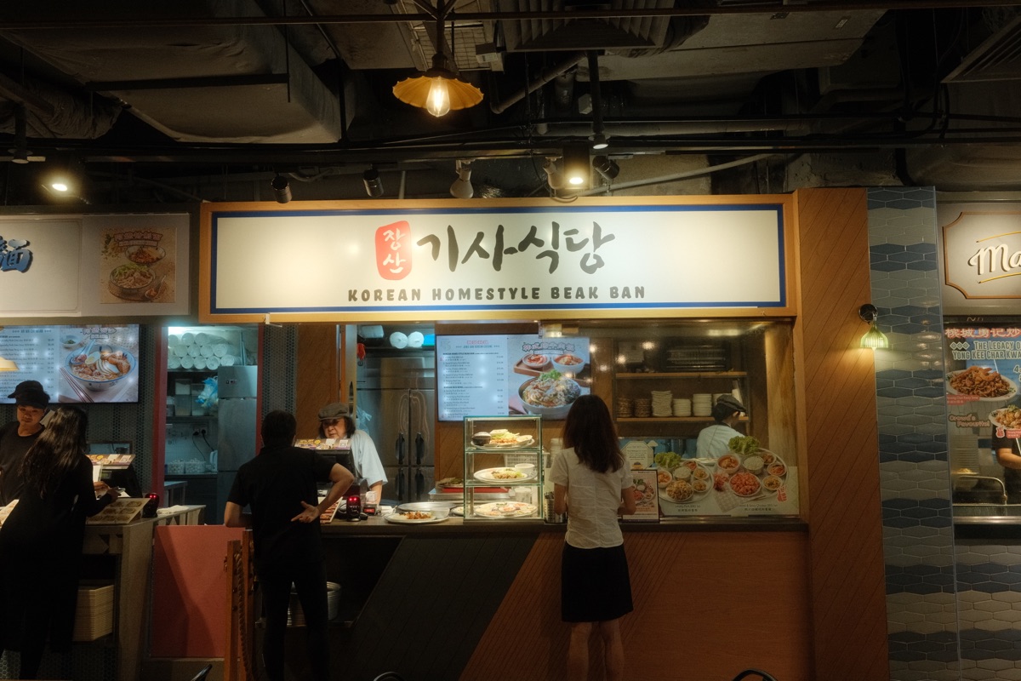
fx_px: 794
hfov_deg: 65.5
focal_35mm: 28
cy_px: 340
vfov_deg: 46.4
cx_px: 510
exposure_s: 1/60
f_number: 8
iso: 1600
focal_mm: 18.7
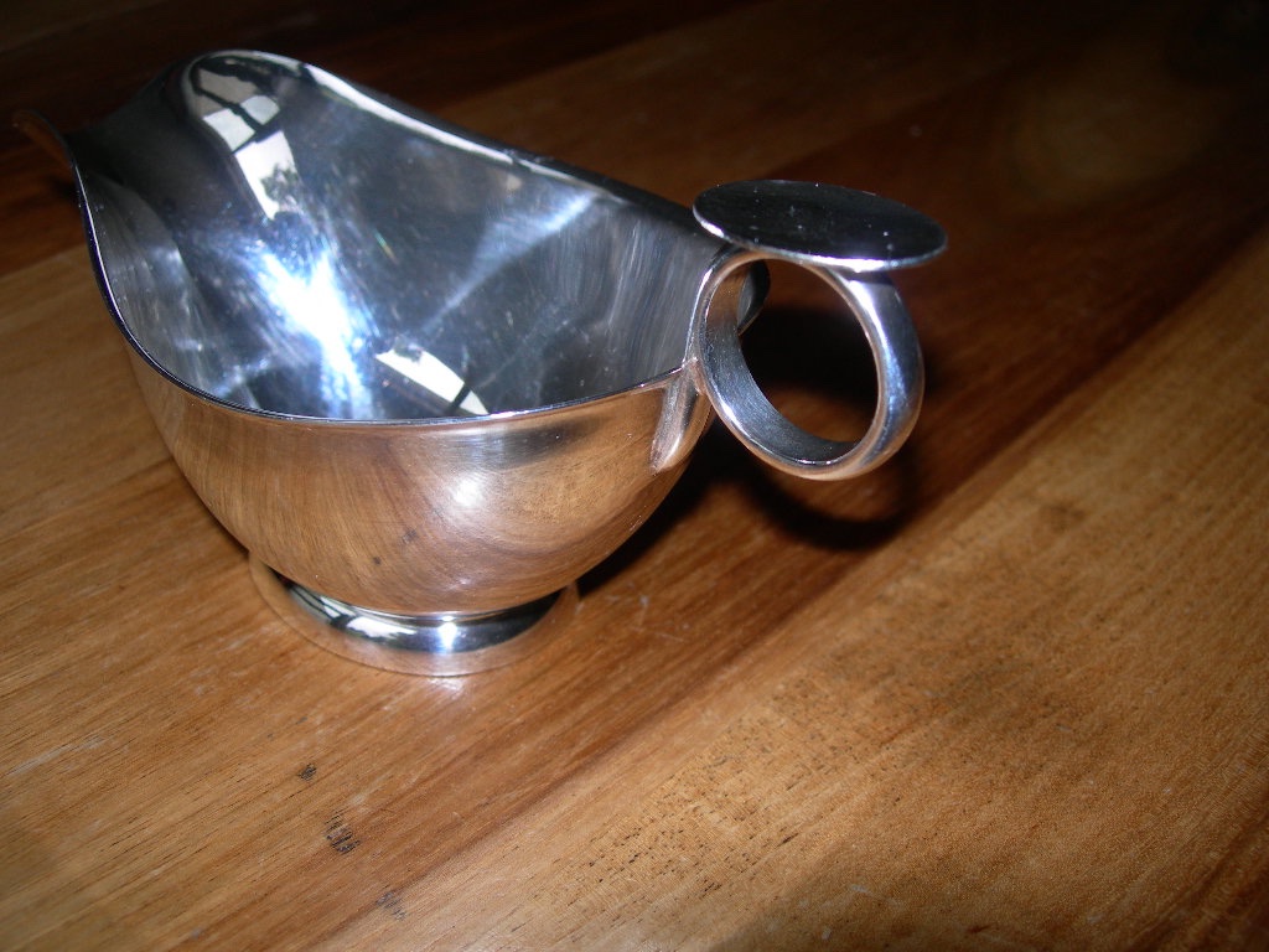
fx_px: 1393
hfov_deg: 49.0
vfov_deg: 37.7
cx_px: 634
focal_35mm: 38
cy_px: 476
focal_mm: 7.8
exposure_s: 1/60.1
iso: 50
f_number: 2.8
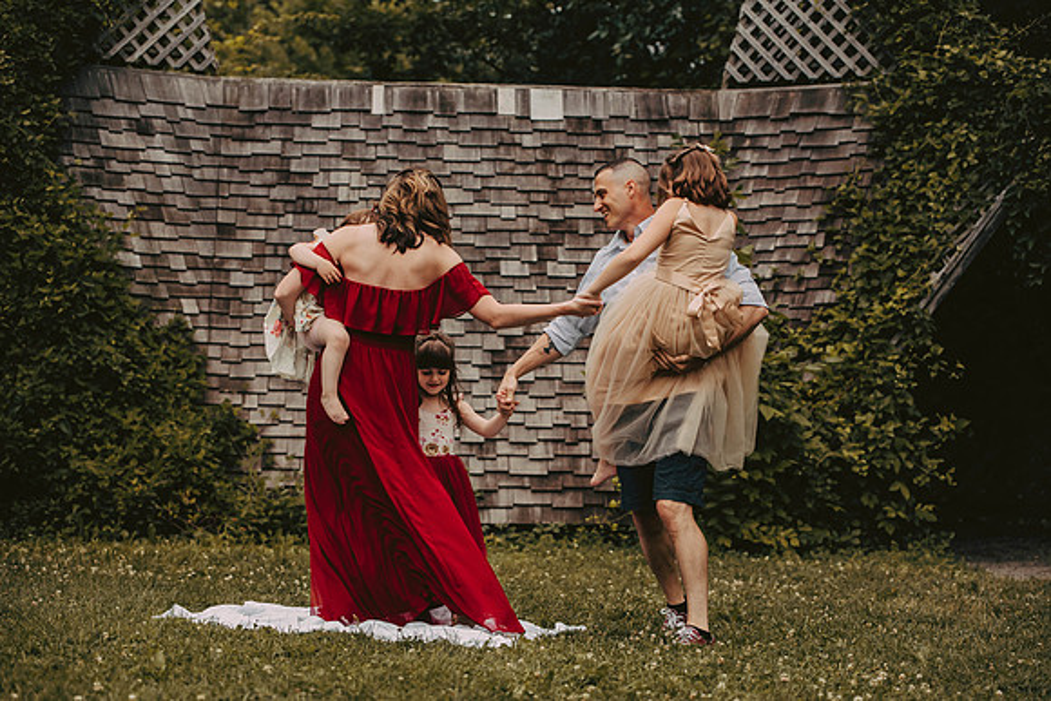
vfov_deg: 16.7
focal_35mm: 82
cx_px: 526
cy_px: 350
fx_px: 2394
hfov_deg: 24.8
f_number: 2.8
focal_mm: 82
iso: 640
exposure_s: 1/3200
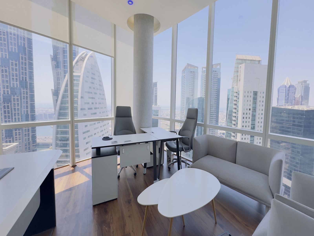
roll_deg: -0.8
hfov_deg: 102.1
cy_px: 118
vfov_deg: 85.7
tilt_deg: -5.6
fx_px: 127
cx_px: 157
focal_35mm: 14
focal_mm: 2.22
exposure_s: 1/198
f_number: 2.2
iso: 40
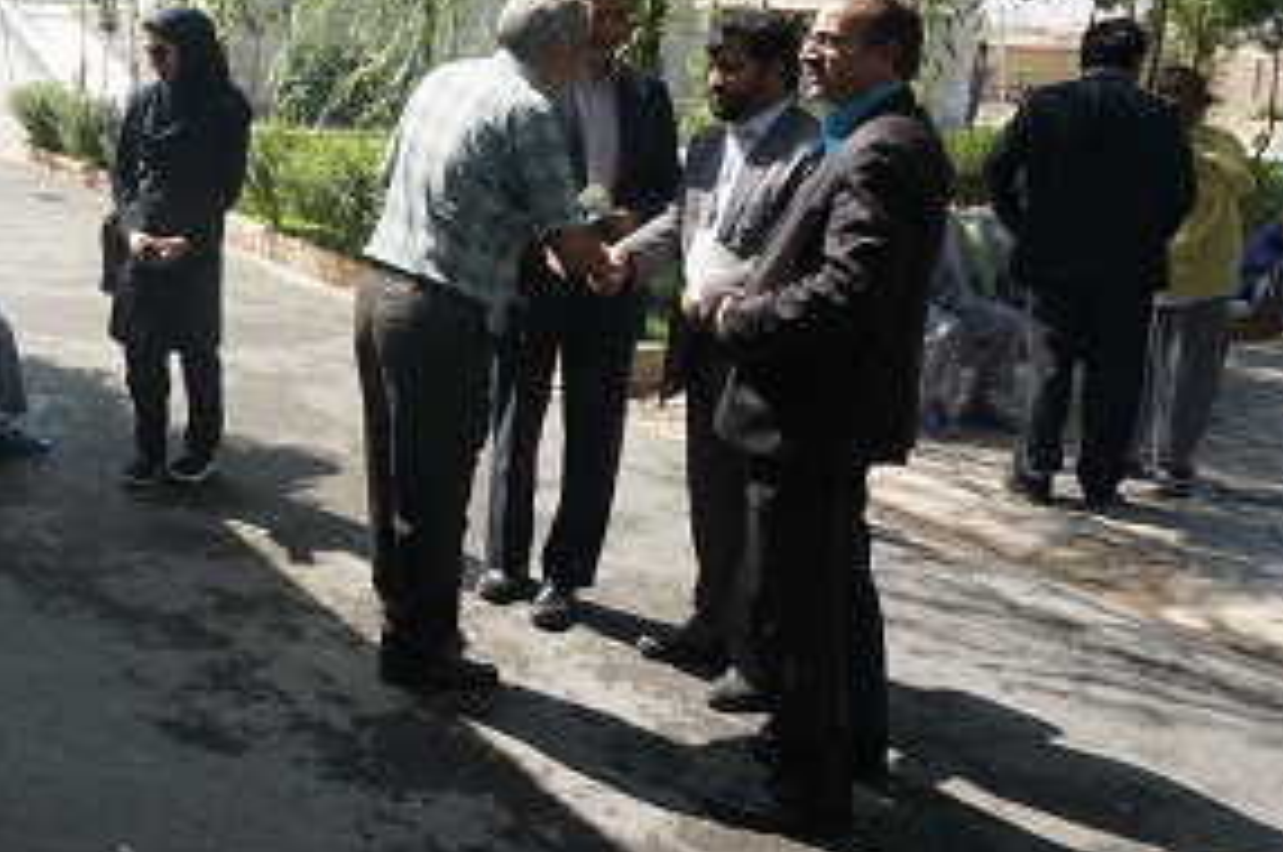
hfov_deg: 43.3
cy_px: 251
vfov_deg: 31.4
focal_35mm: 42
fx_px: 1495
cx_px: 179
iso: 100
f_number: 5.6
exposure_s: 1/200
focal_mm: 16
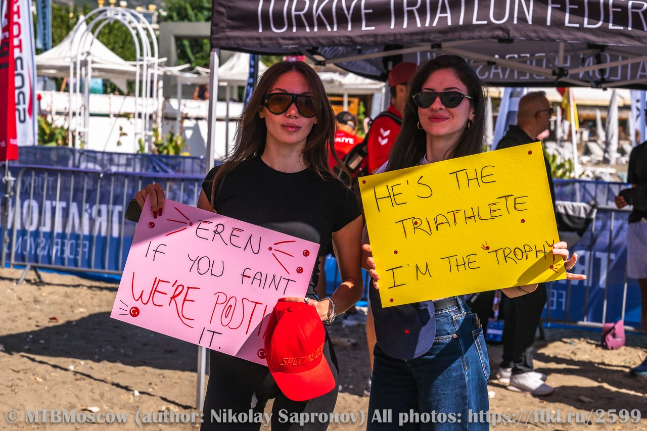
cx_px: 324
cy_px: 216
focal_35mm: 71
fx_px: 1276
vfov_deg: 19.2
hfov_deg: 28.5
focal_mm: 71
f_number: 7.1
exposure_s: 1/1250
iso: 200
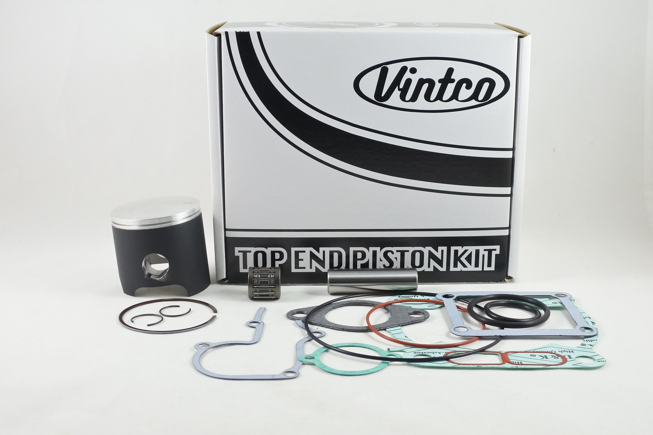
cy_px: 218
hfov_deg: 55.8
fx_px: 617
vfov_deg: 38.9
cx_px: 326
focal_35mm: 34
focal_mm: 12.6
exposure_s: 1/125
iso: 500
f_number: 3.8
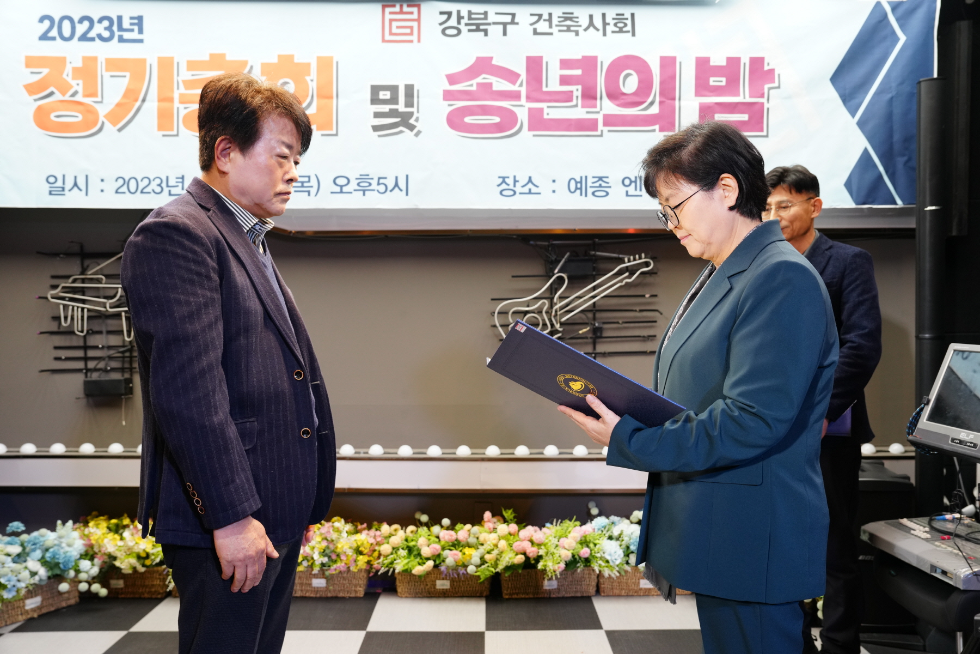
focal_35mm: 30
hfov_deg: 61.9
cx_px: 490
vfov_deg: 43.6
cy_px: 327
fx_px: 817
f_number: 4.5
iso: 1000
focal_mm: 30
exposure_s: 1/160
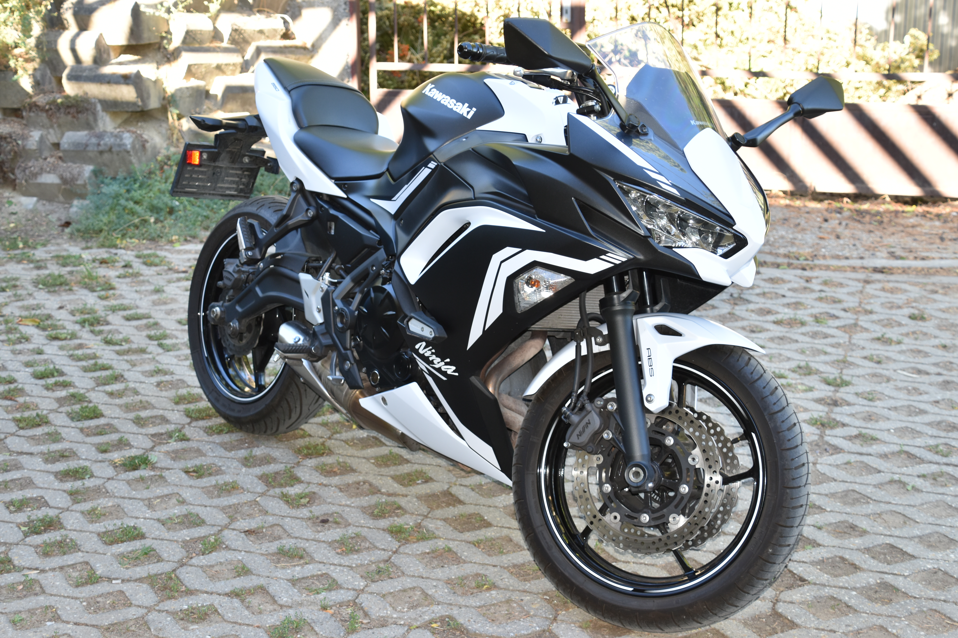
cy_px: 319
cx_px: 479
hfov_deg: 35.1
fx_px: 1517
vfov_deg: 23.8
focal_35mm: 57
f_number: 5.6
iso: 320
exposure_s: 1/125
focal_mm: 38
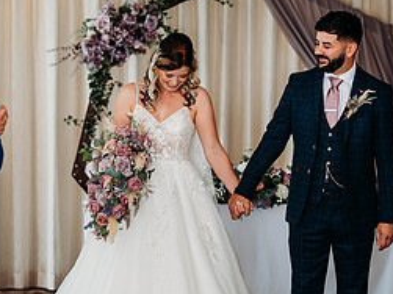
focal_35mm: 189
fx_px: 2145
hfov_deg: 10.5
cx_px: 255
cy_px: 211
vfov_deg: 7.8
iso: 400
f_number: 2.5
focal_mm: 85
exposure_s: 1/200
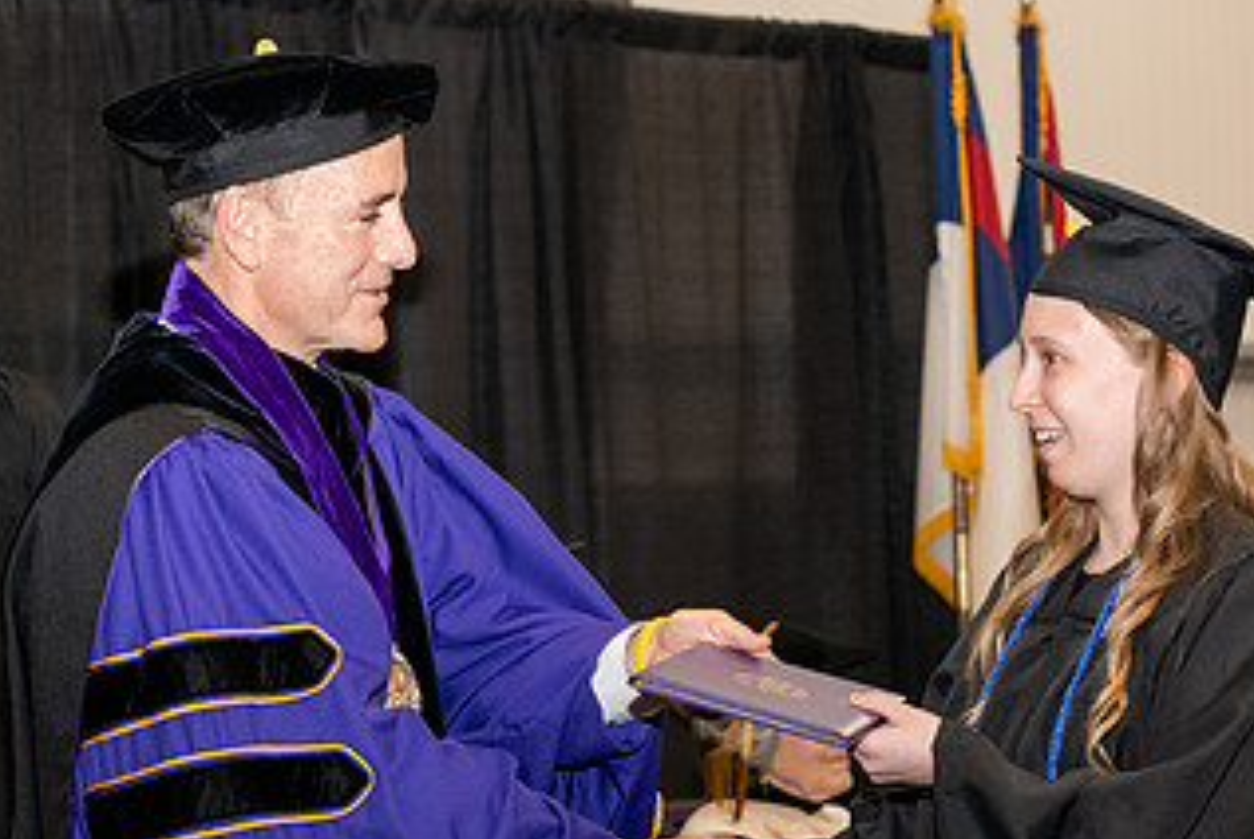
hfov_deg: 16.0
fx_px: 4463
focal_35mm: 128
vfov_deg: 10.7
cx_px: 732
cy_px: 663
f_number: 5
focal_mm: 70
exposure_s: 1/200
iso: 2000
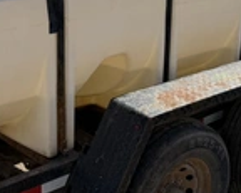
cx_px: 110
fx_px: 463
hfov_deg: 29.1
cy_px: 37
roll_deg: +0.8
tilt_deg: -12.8
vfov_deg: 23.1
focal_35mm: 65
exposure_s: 1/6711
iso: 80
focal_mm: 6.76
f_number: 1.78
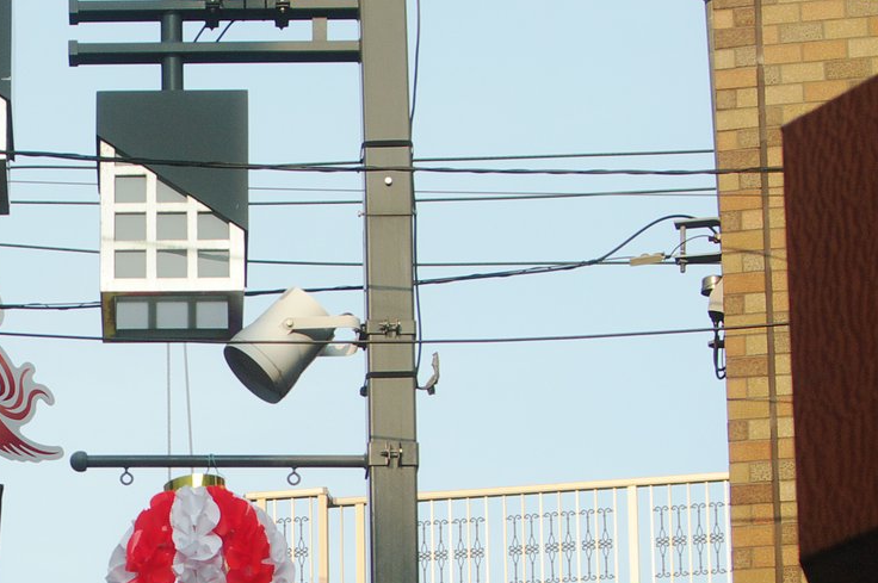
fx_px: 4370
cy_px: 668
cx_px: -247
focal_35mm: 179
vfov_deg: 7.6
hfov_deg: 11.2
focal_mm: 43
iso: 200
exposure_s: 1/180
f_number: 8
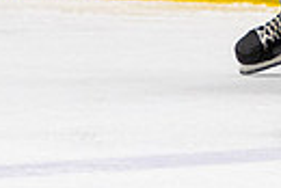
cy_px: -319
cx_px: 360
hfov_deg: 1.4
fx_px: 11823
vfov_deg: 0.9
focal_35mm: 1513
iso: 1400
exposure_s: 1/640
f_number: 2.8
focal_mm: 155
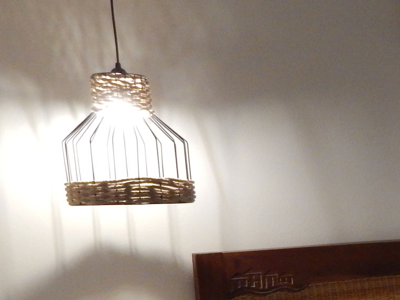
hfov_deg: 23.9
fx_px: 820
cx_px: 530
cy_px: 324
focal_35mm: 71
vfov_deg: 19.9
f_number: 3
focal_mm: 4
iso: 400
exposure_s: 1/30
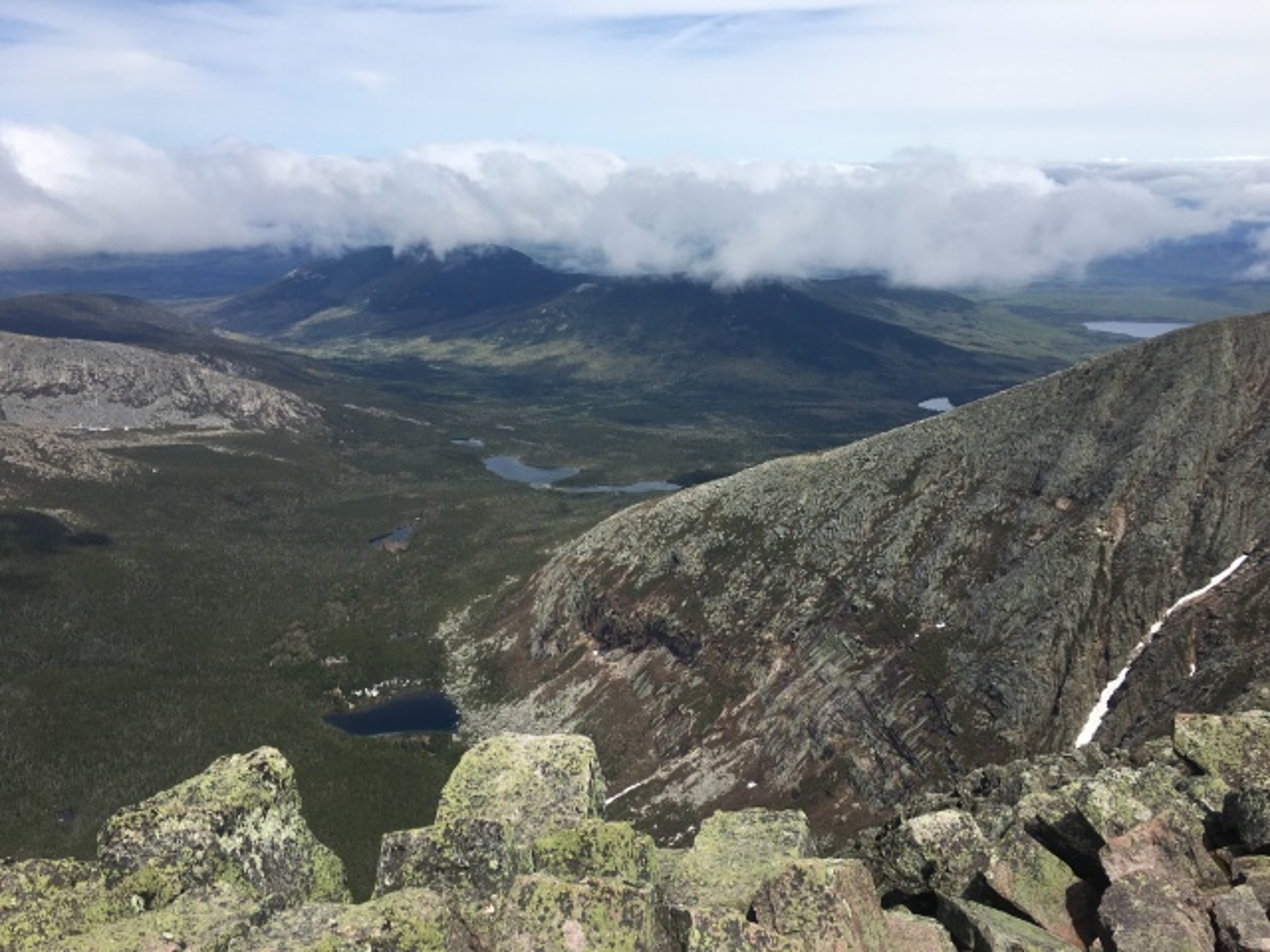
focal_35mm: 29
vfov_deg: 48.2
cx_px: 635
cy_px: 476
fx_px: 1064
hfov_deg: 61.7
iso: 25
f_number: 2.2
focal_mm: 4.15
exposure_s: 1/2959
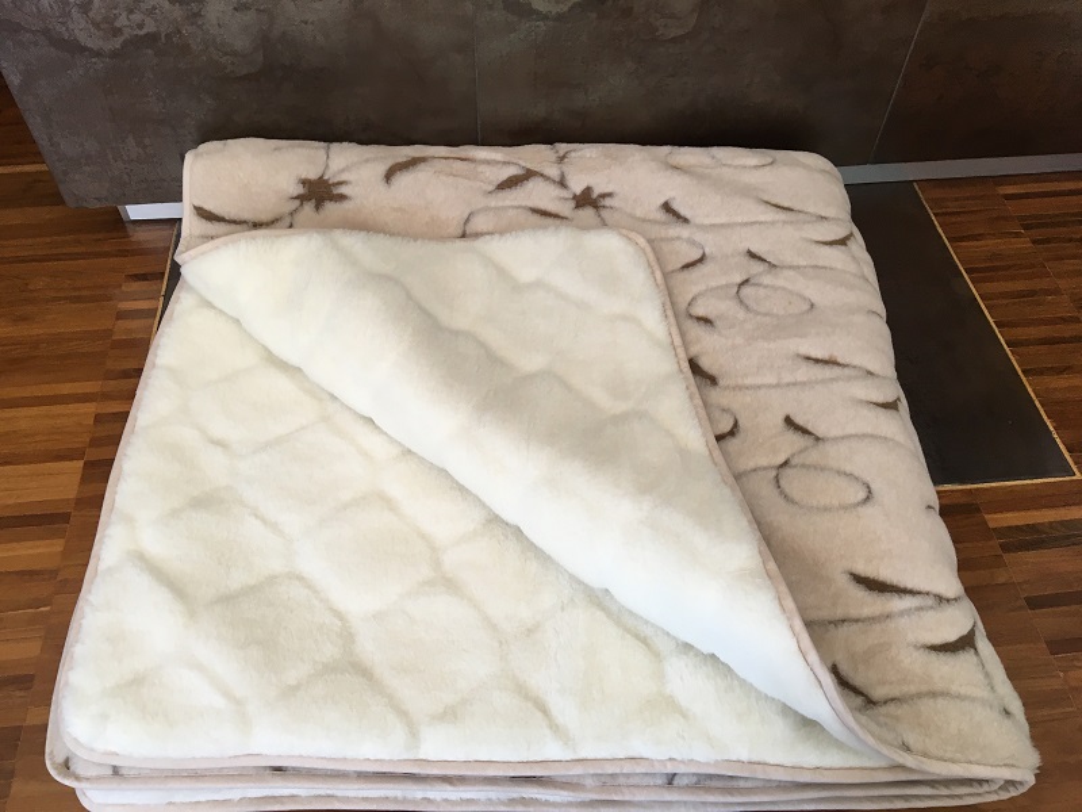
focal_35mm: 29
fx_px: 906
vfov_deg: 48.2
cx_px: 541
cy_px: 406
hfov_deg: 61.7
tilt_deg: -51.7
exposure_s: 1/33
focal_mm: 4.15
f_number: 2.2
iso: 40
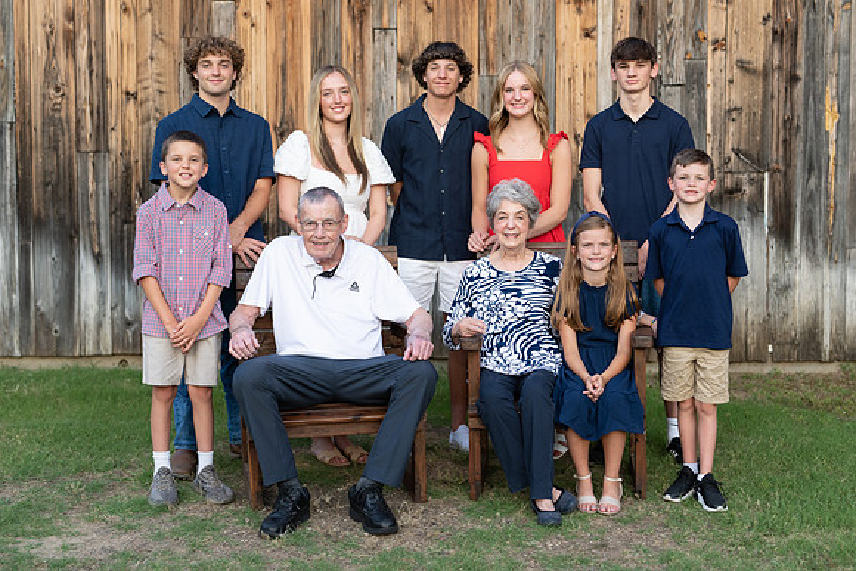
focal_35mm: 56
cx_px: 448
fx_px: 1338
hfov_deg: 35.5
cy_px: 290
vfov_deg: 24.1
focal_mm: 50
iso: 200
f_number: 2.2
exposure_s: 1/800
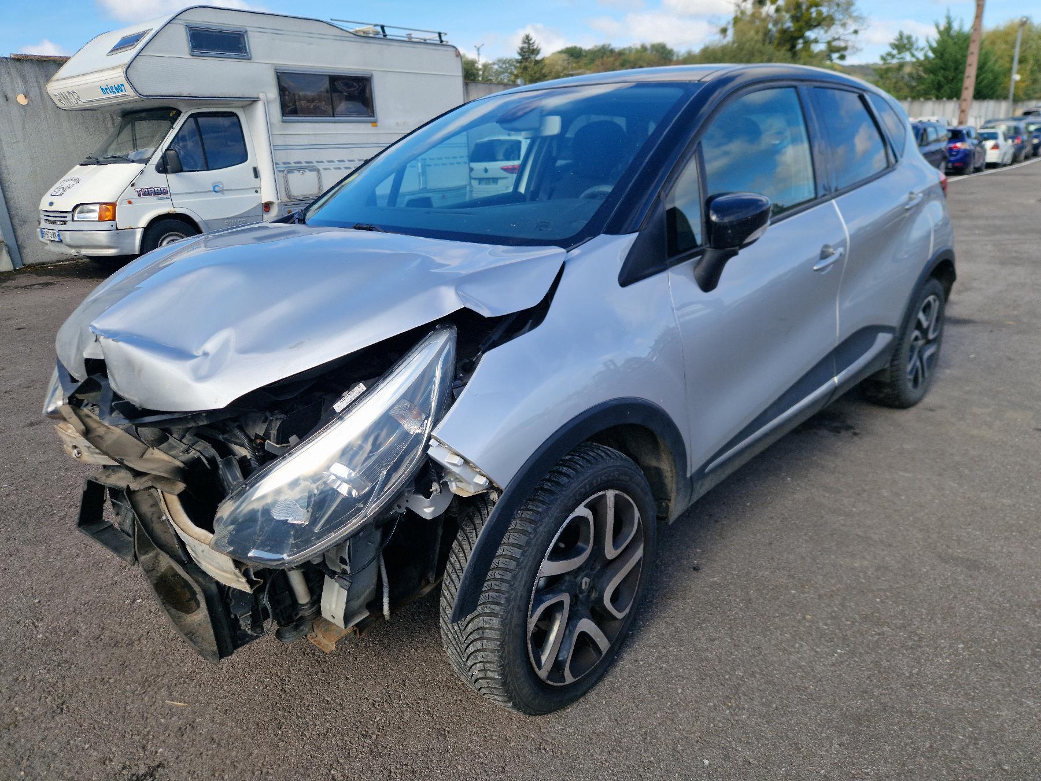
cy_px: 390
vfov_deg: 58.9
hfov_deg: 73.9
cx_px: 520
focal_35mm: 23
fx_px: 692
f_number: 1.8
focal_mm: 5.4
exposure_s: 1/714
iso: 50
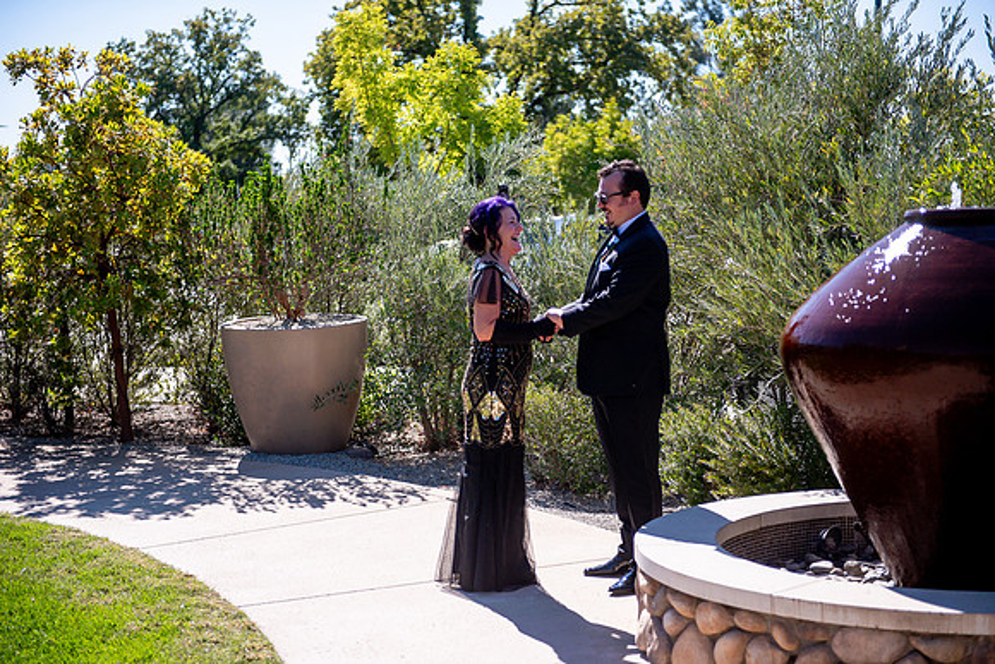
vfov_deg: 21.9
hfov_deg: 32.4
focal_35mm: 62
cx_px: 498
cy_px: 332
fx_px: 1714
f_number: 2.8
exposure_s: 1/6400
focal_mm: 62
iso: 400
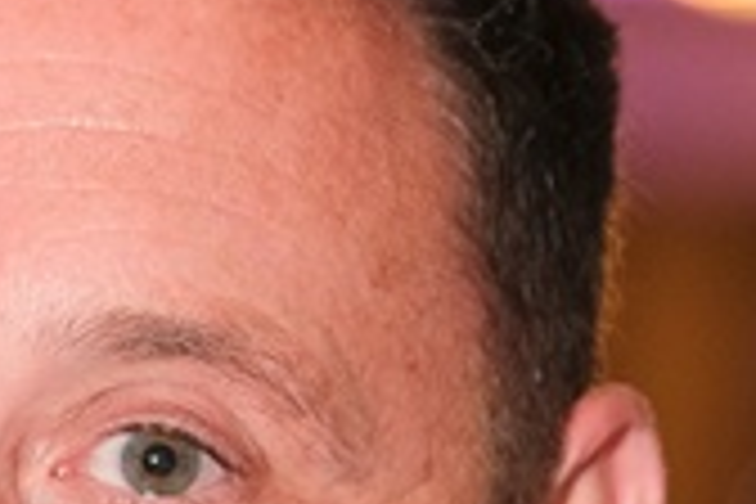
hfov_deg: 2.7
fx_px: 15770
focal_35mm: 751
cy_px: 963
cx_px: -166
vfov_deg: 1.8
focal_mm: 90.6
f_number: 2.8
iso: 800
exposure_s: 1/125
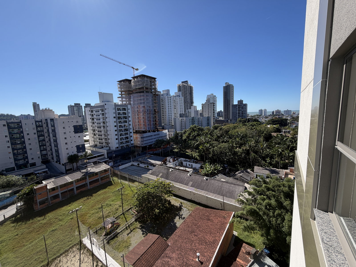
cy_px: 134
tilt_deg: -9.4
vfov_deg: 85.7
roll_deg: +2.2
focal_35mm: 14
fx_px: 144
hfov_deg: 102.1
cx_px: 178
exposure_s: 1/820
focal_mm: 2.22
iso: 20
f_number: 2.2
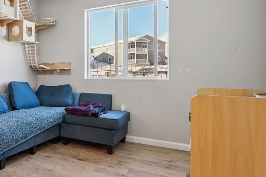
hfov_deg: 50.8
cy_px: 75
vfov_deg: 42.2
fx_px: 229
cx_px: 11
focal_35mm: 31
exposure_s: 1/25
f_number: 8
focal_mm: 14
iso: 400
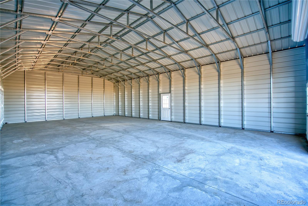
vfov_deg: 73.7
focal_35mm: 16
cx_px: 154
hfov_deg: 96.7
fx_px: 137
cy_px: 103
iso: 500
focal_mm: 16
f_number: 4
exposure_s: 1/60
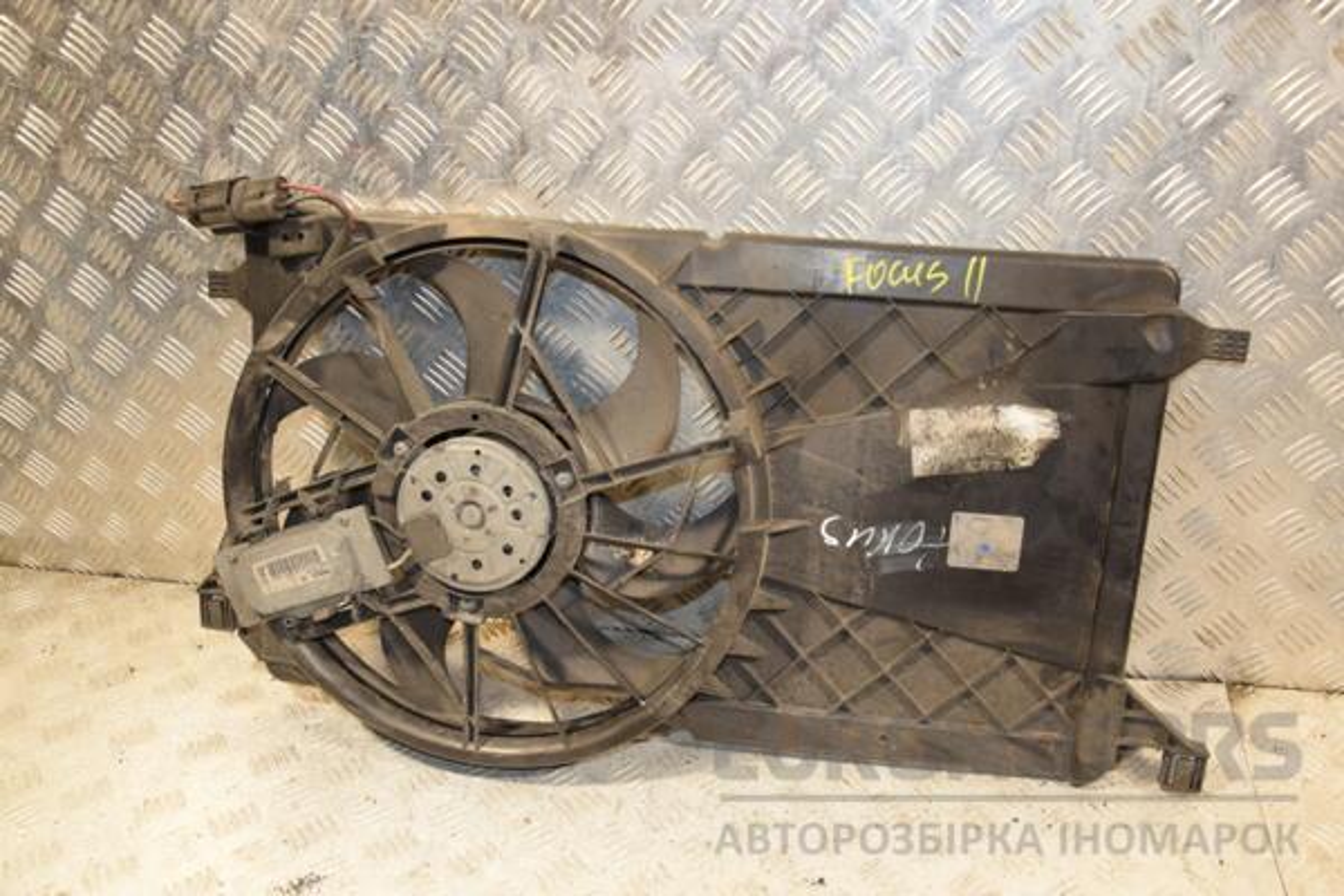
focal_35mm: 32
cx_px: 672
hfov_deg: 59.5
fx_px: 1176
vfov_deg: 41.7
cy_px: 448
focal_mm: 21
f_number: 5
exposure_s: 1/160
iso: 800
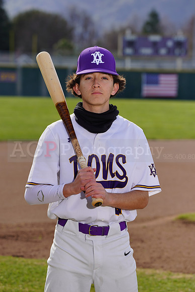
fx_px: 1608
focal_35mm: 198
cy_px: 146
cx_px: 98
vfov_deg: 10.4
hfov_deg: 6.9
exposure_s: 1/250
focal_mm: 198
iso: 100
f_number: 8
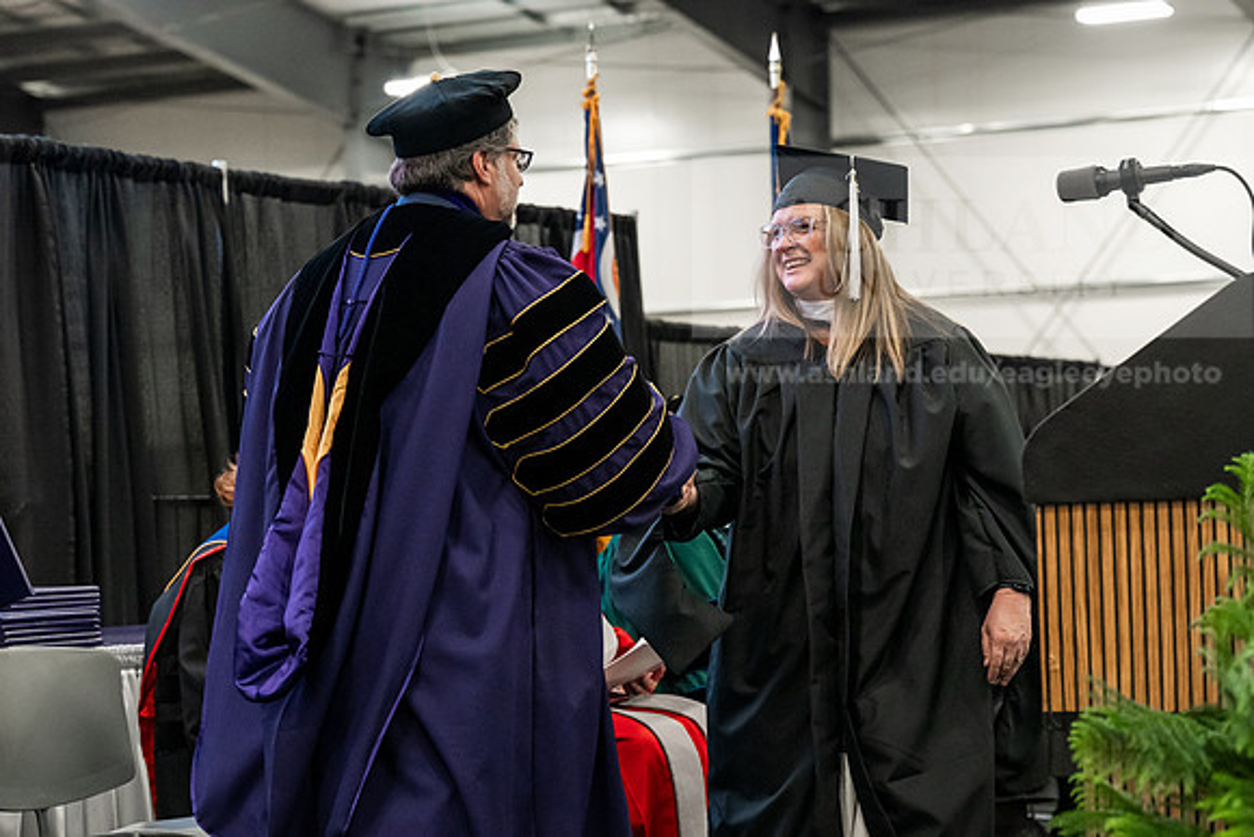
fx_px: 2996
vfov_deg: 15.9
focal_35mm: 86
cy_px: 418
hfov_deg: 23.6
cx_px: 627
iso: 6400
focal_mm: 86
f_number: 5
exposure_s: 1/250
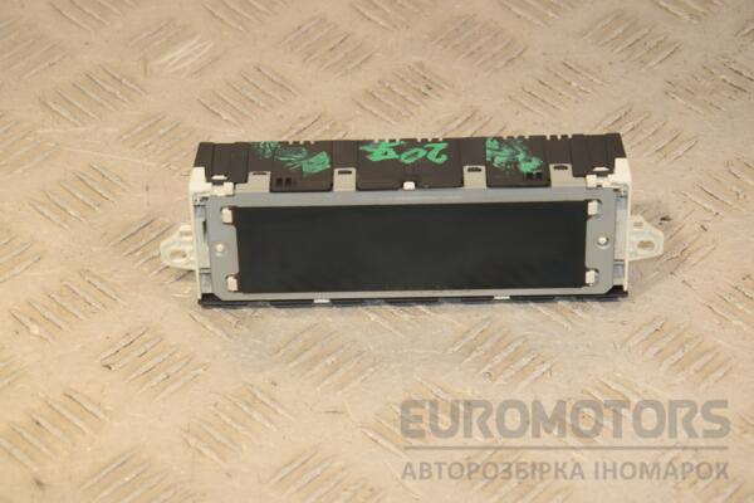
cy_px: 252
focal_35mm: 120
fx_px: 2513
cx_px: 377
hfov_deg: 17.1
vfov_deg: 11.4
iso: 800
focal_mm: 80
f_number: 8
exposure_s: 1/200
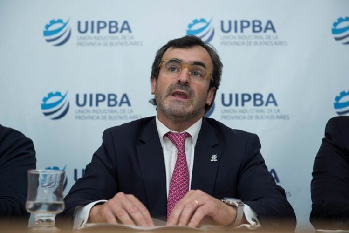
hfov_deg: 28.8
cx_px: 174
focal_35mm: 70
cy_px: 116
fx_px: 679
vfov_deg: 19.5
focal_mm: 70
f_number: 3.5
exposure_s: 1/125
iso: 200
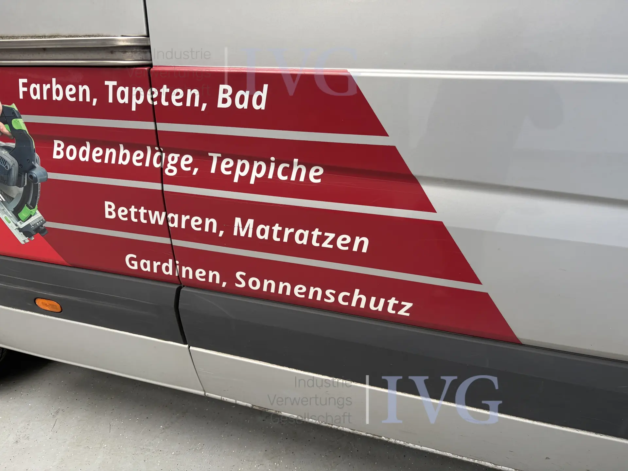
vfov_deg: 53.1
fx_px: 472
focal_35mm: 26
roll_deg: +3.0
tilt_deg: -22.8
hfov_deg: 67.3
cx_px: 314
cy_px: 236
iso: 100
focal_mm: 5.96
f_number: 1.6
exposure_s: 1/121
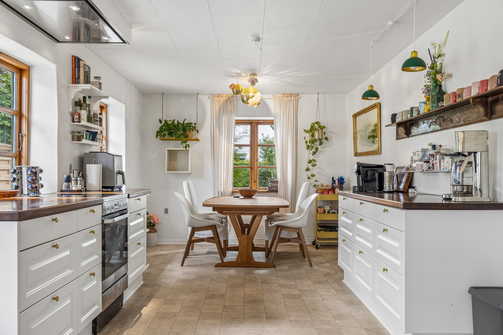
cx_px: 252
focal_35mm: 29
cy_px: 168
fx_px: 409
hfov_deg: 63.2
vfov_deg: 44.6
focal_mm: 19.5
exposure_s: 1/6
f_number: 8
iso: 200
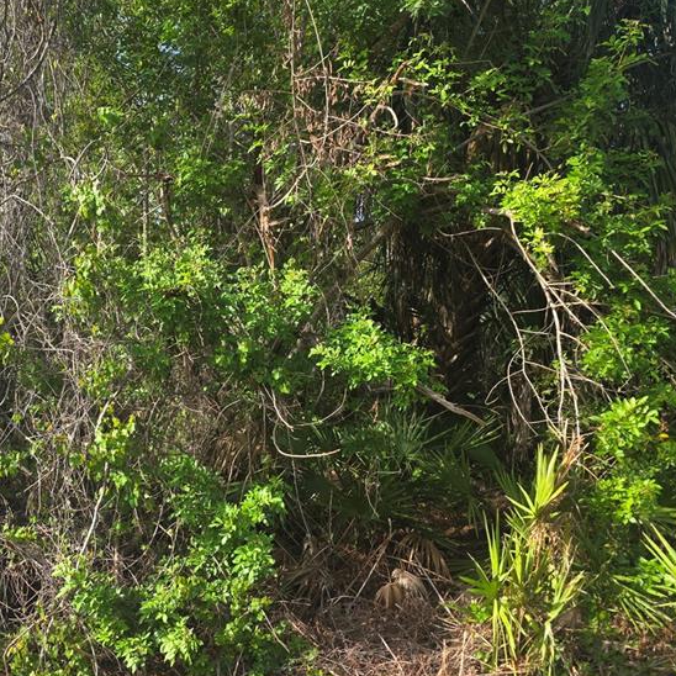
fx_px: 840
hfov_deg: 42.9
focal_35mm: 38
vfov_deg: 43.7
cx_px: 195
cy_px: 391
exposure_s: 1/1212
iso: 80
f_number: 1.7
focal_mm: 6.3
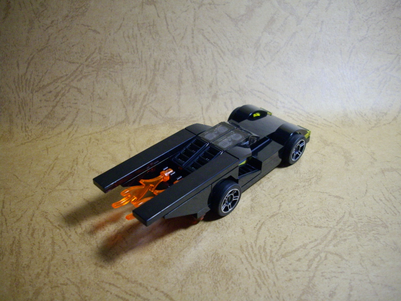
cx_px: 200
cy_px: 150
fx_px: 429
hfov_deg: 50.1
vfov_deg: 38.7
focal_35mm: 37
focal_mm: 6.2
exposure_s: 1/50
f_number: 2.8
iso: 256
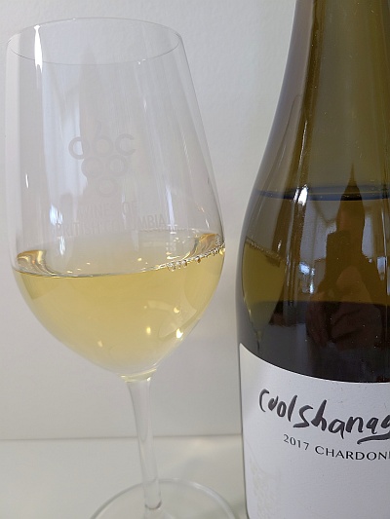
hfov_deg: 53.1
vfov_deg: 67.3
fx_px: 390
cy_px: 260
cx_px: 195
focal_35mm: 26
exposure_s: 1/60
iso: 50
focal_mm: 5.4
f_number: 1.8
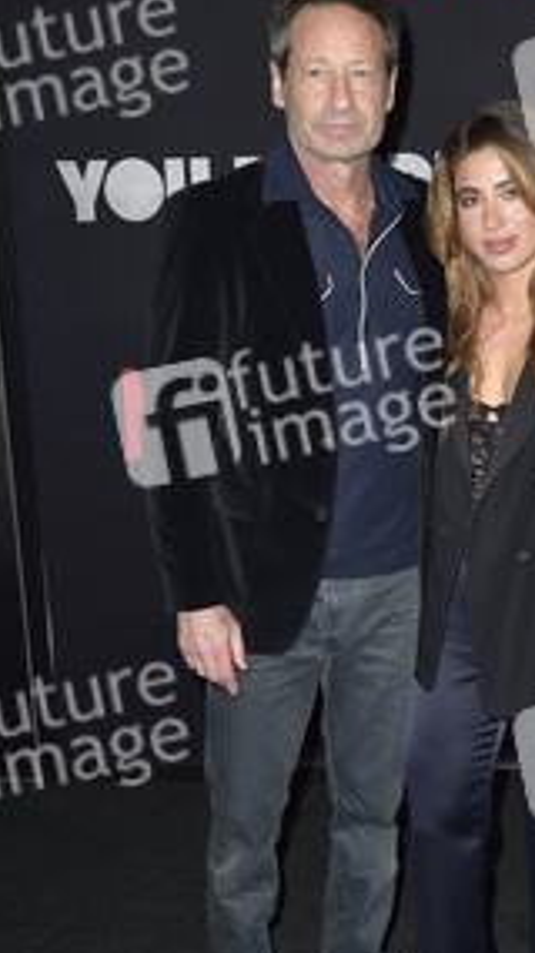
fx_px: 1339
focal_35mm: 53
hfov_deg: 22.4
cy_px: 575
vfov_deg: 39.0
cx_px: 383
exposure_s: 1/250
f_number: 6.3
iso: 500
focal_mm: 36
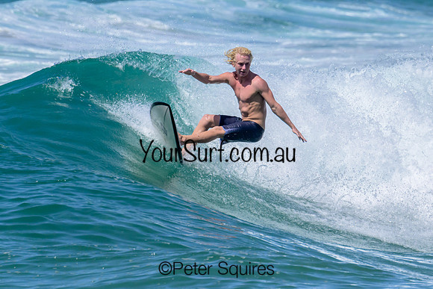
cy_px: 100
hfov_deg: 1.9
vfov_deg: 1.3
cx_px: 218
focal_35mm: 1087
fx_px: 13074
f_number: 16
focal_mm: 800
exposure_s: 1/2000
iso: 1000
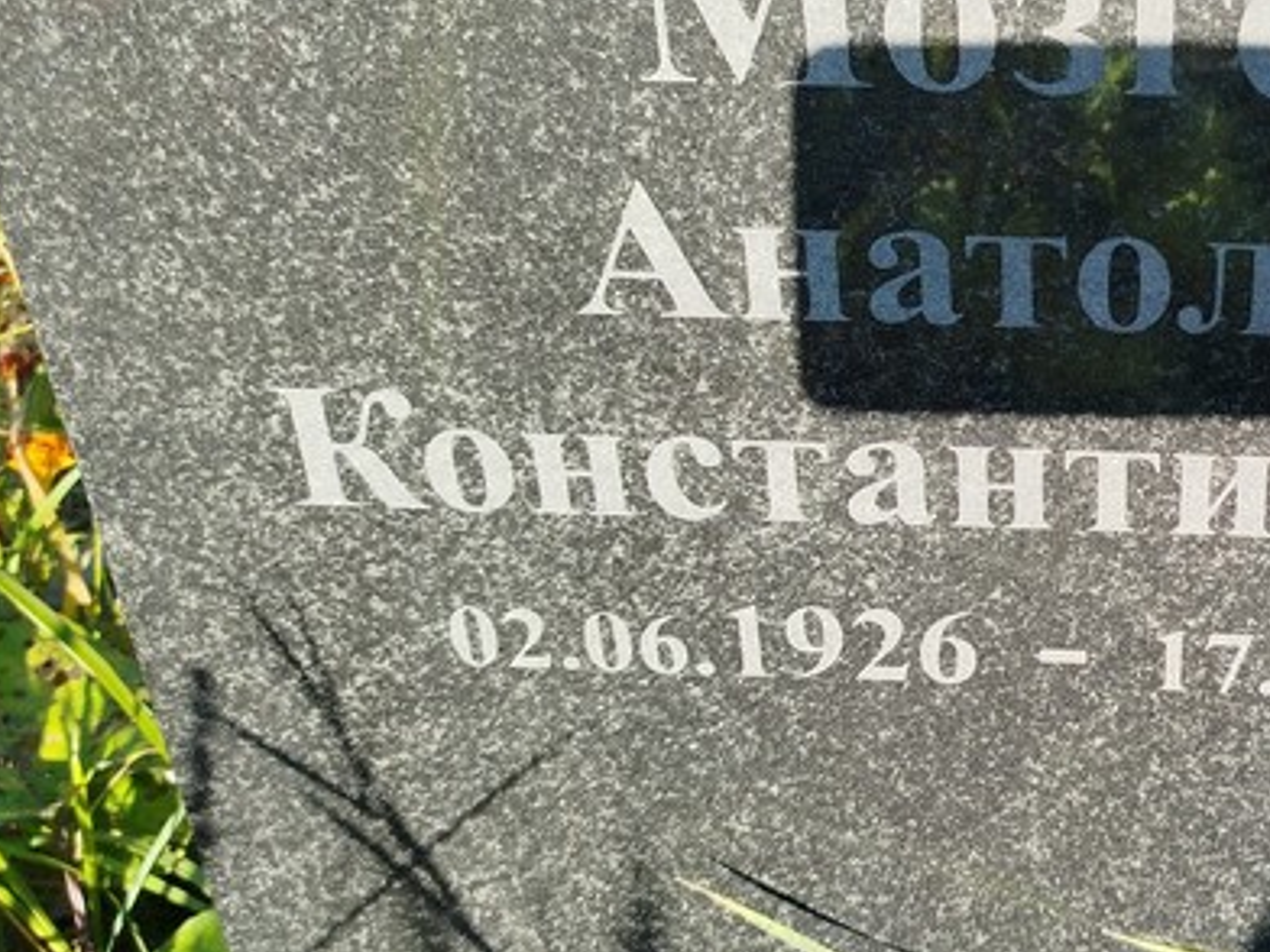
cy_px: 379
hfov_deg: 36.7
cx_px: 1118
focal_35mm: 49
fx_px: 1798
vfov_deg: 29.6
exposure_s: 1/432
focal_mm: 5.31
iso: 50
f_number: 1.7
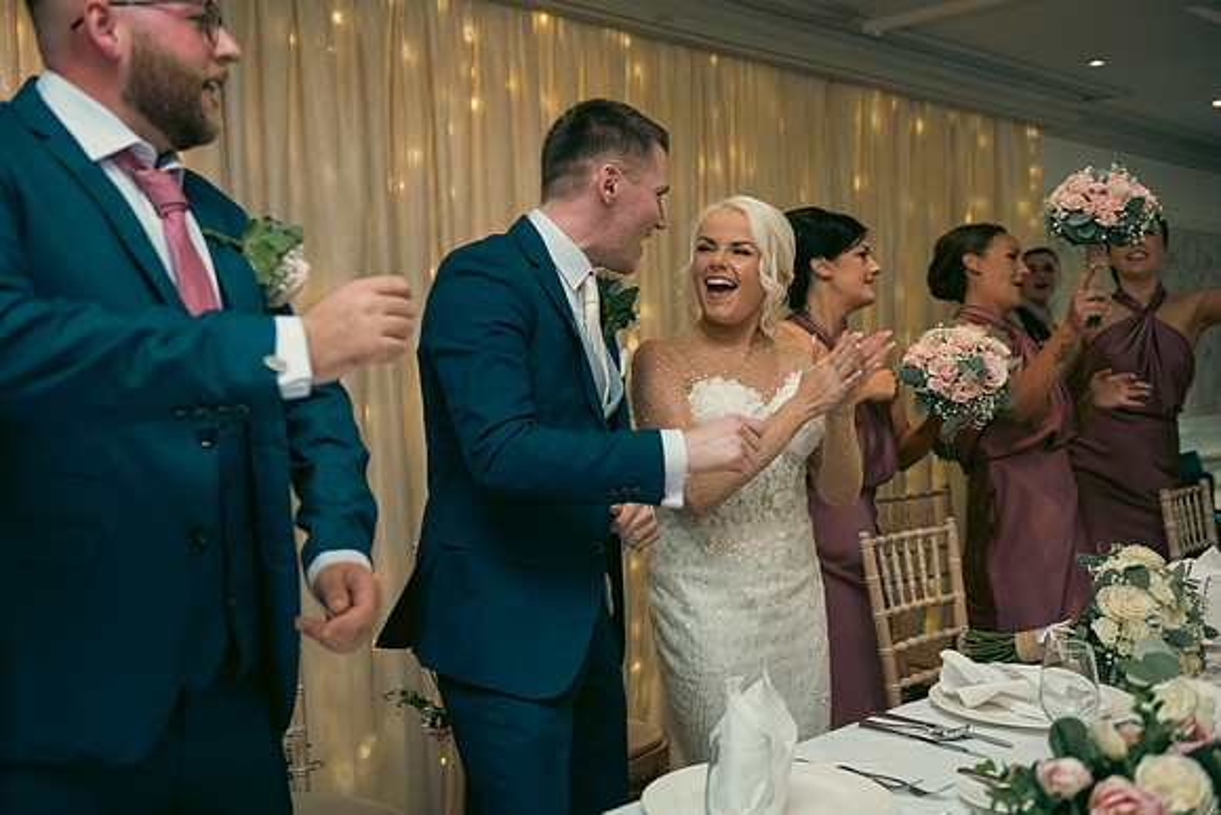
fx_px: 1289
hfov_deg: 50.7
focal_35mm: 38
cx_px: 610
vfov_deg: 35.1
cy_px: 408
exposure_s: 1/160
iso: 800
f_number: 3.5
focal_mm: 38
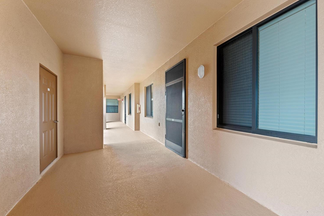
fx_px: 126
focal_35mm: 14
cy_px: 110
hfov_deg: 104.2
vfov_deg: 81.2
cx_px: 169
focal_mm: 13
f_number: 8
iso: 400
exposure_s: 1/1.67
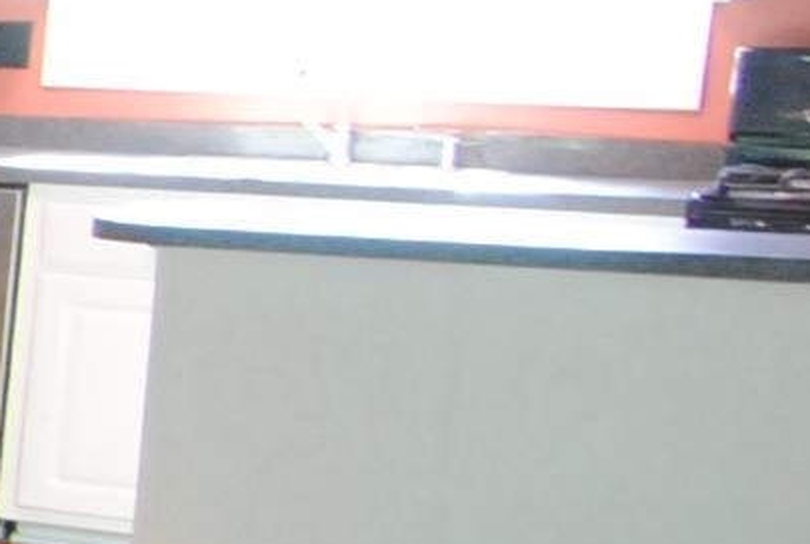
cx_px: -1962
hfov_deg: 9.4
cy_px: 402
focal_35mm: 140
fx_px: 3147
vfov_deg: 9.9
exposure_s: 1/80
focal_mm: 13
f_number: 4.5
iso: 1600
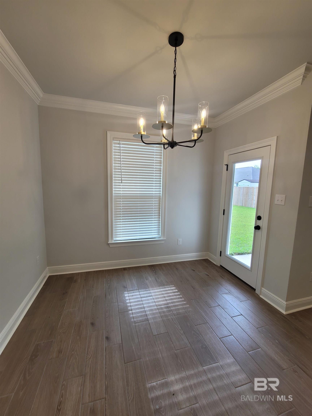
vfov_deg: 106.2
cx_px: 156
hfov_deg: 89.9
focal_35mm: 13
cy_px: 208
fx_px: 156
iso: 64
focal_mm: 2.2
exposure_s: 1/120
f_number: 2.2
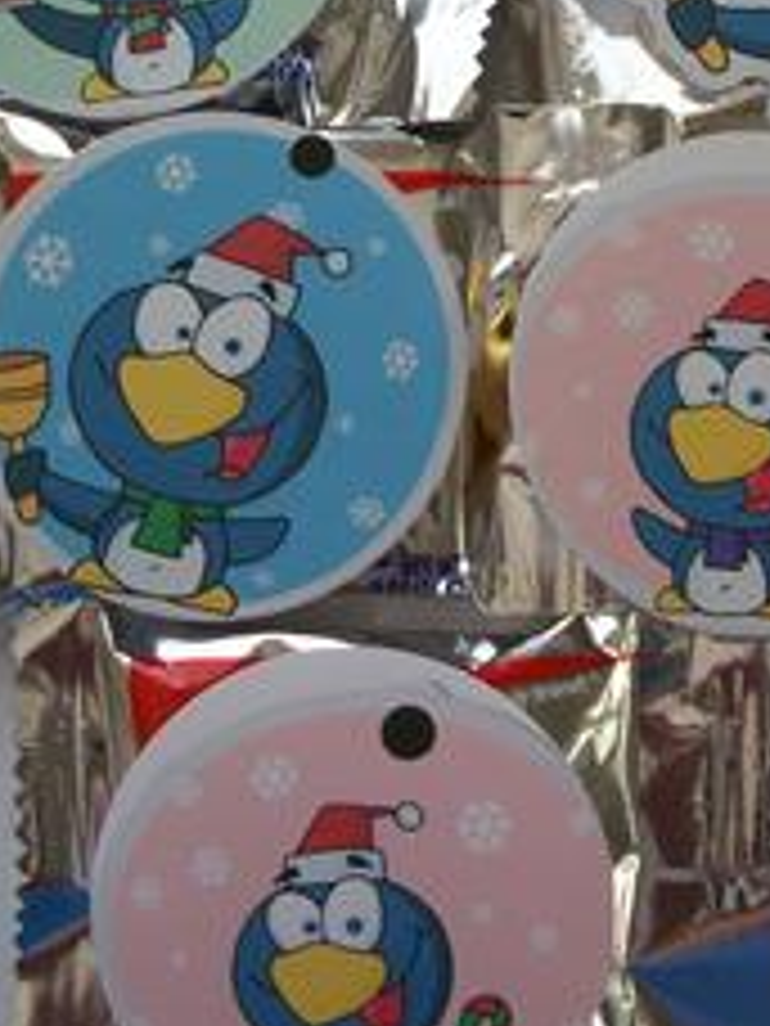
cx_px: 495
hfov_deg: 21.3
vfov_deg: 27.8
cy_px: 266
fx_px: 2046
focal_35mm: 69
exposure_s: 1/80
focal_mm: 6.3
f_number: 3.1
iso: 80
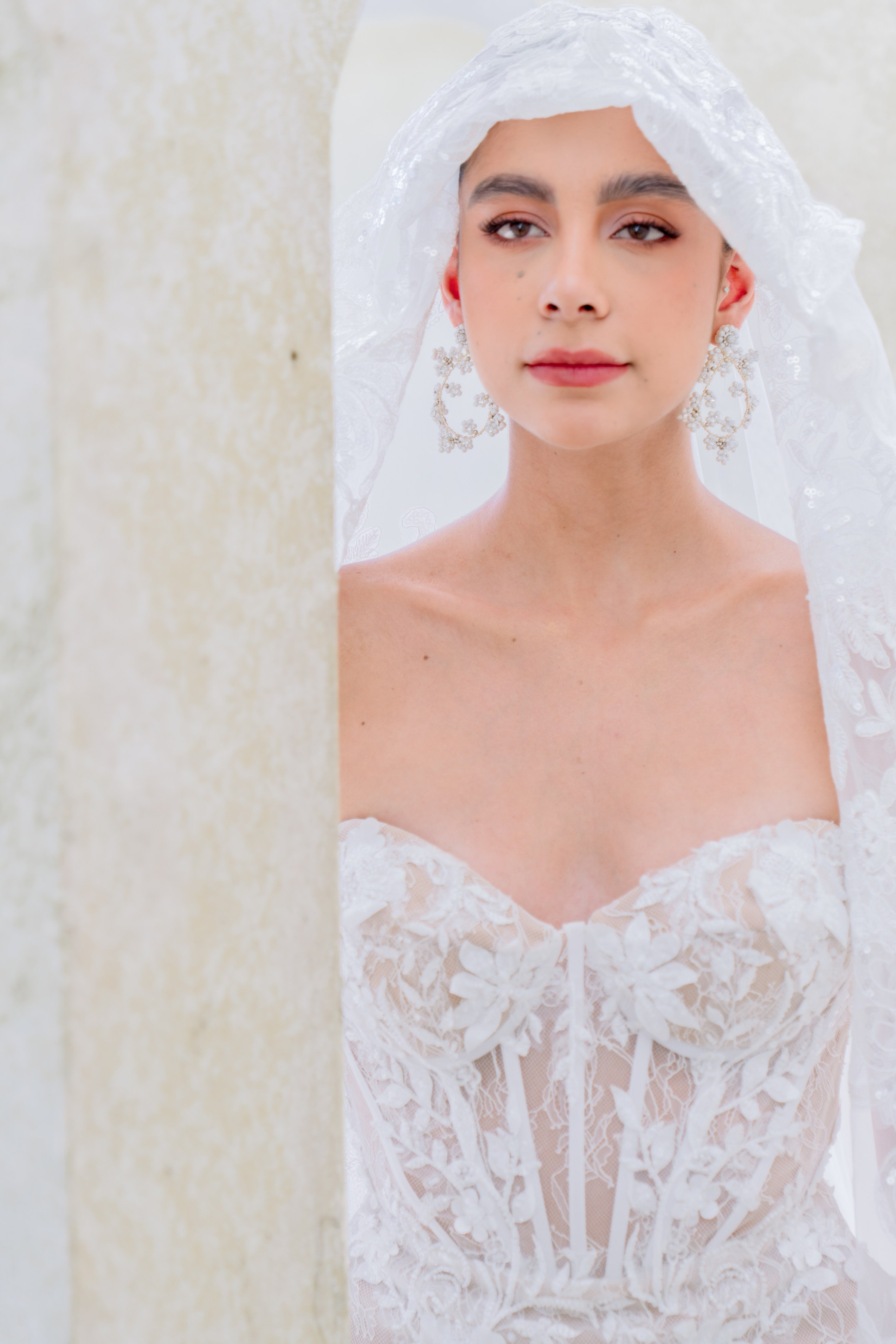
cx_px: 509
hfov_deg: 15.9
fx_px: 3210
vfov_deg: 23.6
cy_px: 709
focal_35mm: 86
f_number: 2.8
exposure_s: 1/400
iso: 100
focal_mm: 70
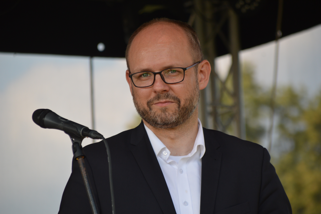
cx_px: 160
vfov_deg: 4.6
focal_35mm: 300
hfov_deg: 6.9
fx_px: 2673
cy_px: 107
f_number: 6.3
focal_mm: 200
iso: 400
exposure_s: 1/400
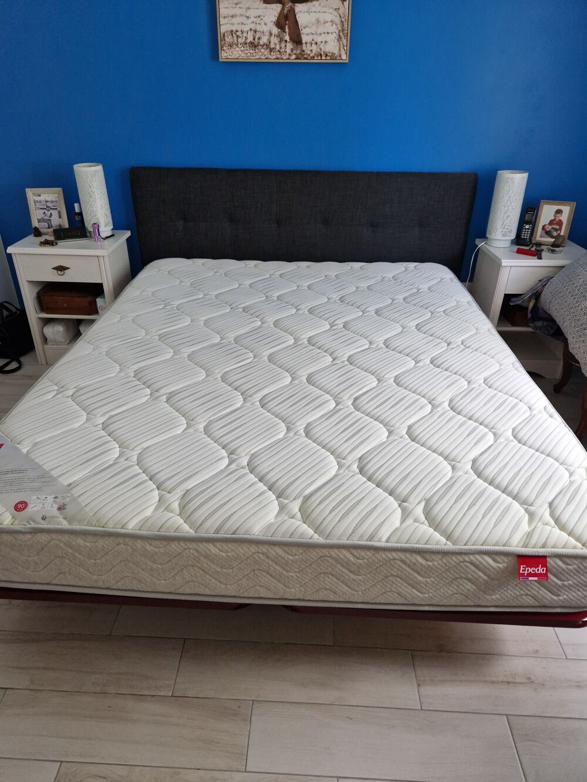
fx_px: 520
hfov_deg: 58.9
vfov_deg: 73.9
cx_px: 294
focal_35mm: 23
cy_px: 391
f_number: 1.8
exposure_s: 1/100
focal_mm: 5.4
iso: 500
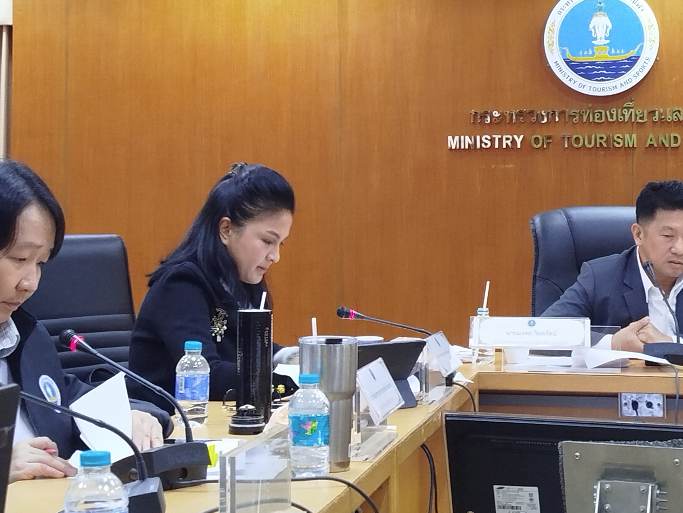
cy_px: 122
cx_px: 360
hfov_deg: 23.3
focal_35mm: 84
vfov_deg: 17.5
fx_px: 1658
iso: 200
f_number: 1.7
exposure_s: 1/33
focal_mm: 5.31
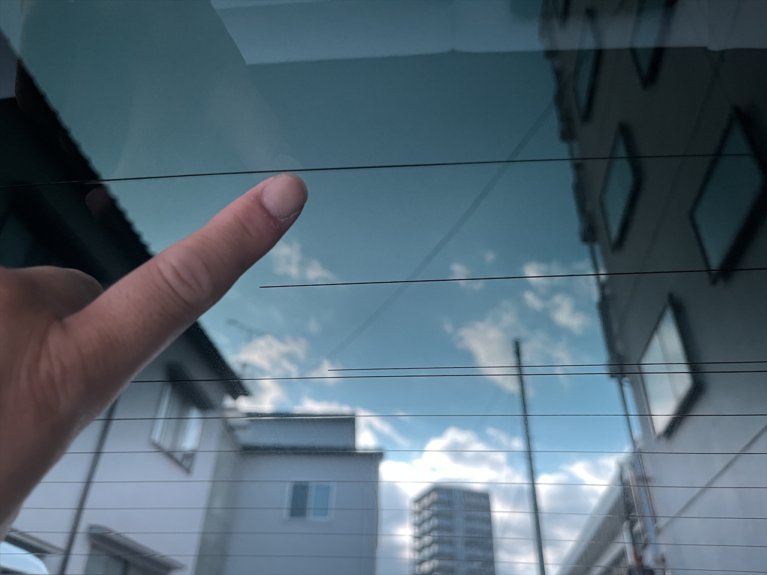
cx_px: 384
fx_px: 576
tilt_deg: +35.1
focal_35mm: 26
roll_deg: -2.2
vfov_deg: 53.1
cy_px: 288
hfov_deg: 67.3
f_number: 1.6
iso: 320
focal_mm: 5.1
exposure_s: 1/60
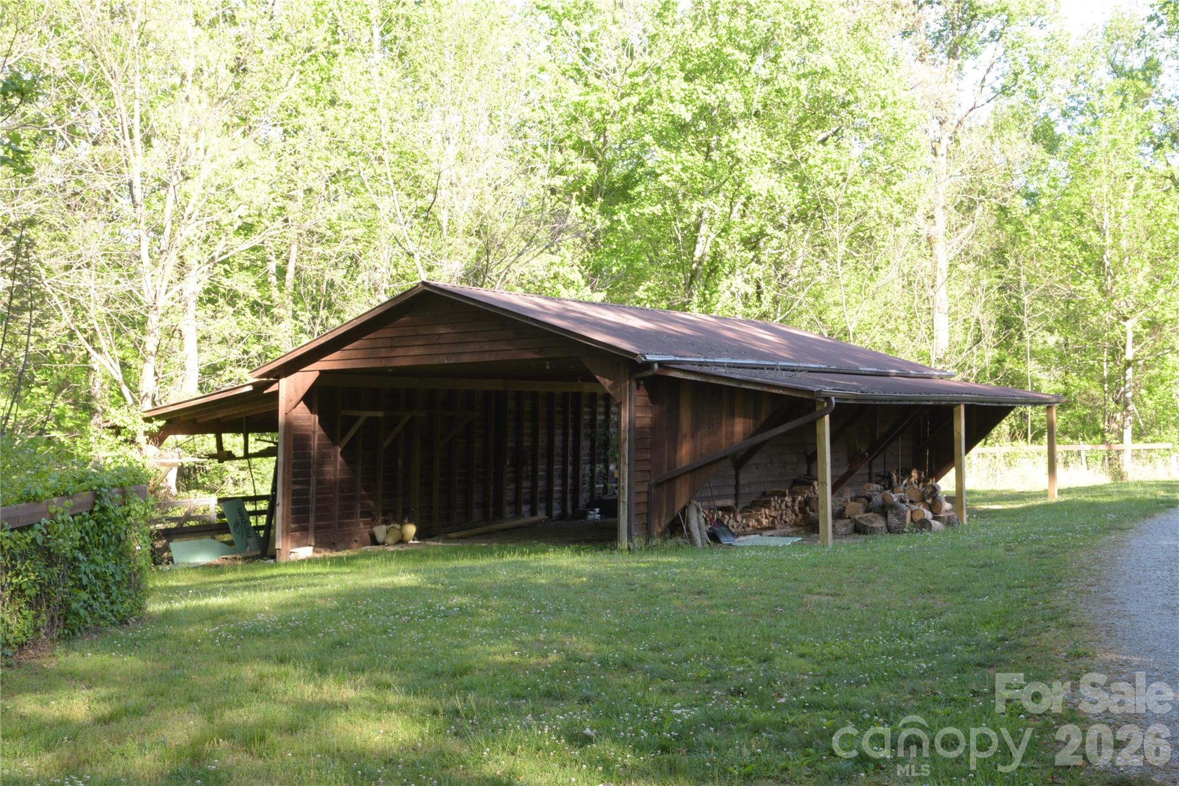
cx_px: 590
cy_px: 393
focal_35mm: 46
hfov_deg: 42.7
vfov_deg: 29.3
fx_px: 1507
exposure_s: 1/13
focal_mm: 46
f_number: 16
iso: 320
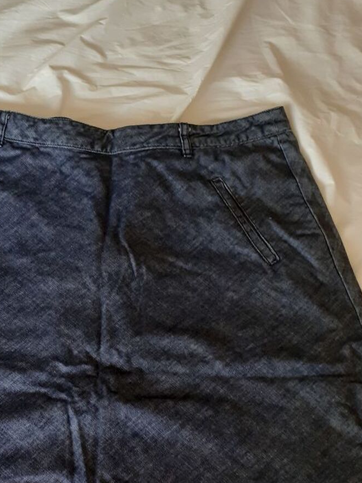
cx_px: 102
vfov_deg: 44.5
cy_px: 351
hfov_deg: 34.6
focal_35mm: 41
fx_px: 571
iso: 160
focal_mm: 3.6
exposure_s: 1/50
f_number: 1.9
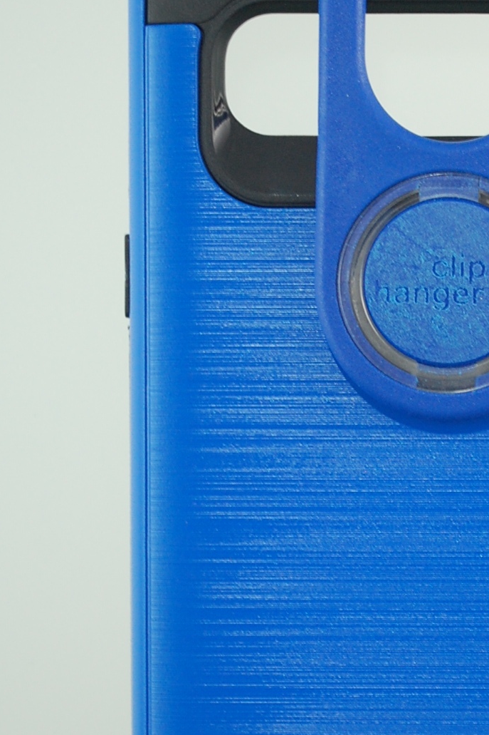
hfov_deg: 11.5
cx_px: 463
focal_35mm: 118
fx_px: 2405
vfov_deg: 17.3
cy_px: 379
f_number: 5.3
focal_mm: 36
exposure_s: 1/30
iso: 500
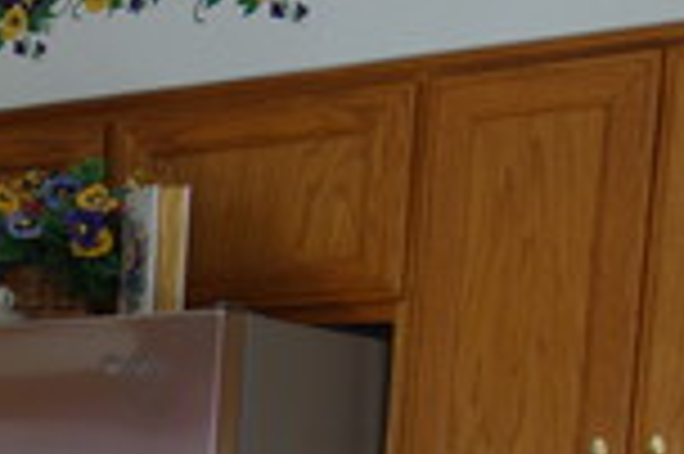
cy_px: 910
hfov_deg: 15.0
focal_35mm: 118
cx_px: -562
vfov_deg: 10.6
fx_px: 2240
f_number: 2
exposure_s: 1/100
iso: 125
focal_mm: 10.4
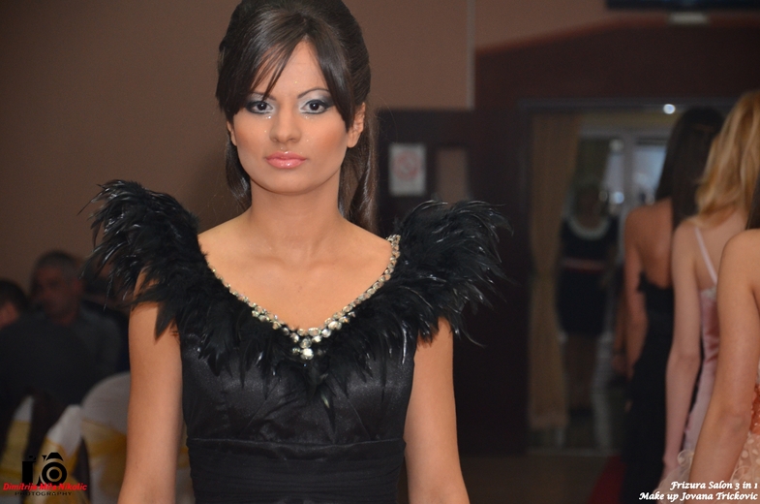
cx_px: 380
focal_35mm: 158
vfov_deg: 8.7
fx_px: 3318
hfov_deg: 13.1
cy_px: 252
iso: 1000
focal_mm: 105
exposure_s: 1/100
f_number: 5.6
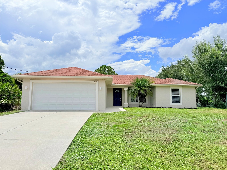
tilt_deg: +5.7
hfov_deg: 71.6
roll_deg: -0.6
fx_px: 157
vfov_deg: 56.8
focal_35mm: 24
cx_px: 114
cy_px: 85
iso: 80
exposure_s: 1/11905
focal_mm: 6.76
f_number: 1.78
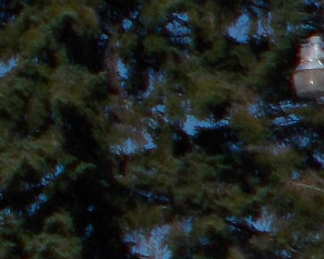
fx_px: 4508
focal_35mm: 470
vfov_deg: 3.3
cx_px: 1288
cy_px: 97
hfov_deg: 3.9
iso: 80
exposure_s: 1/200
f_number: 12.3
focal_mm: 10.3
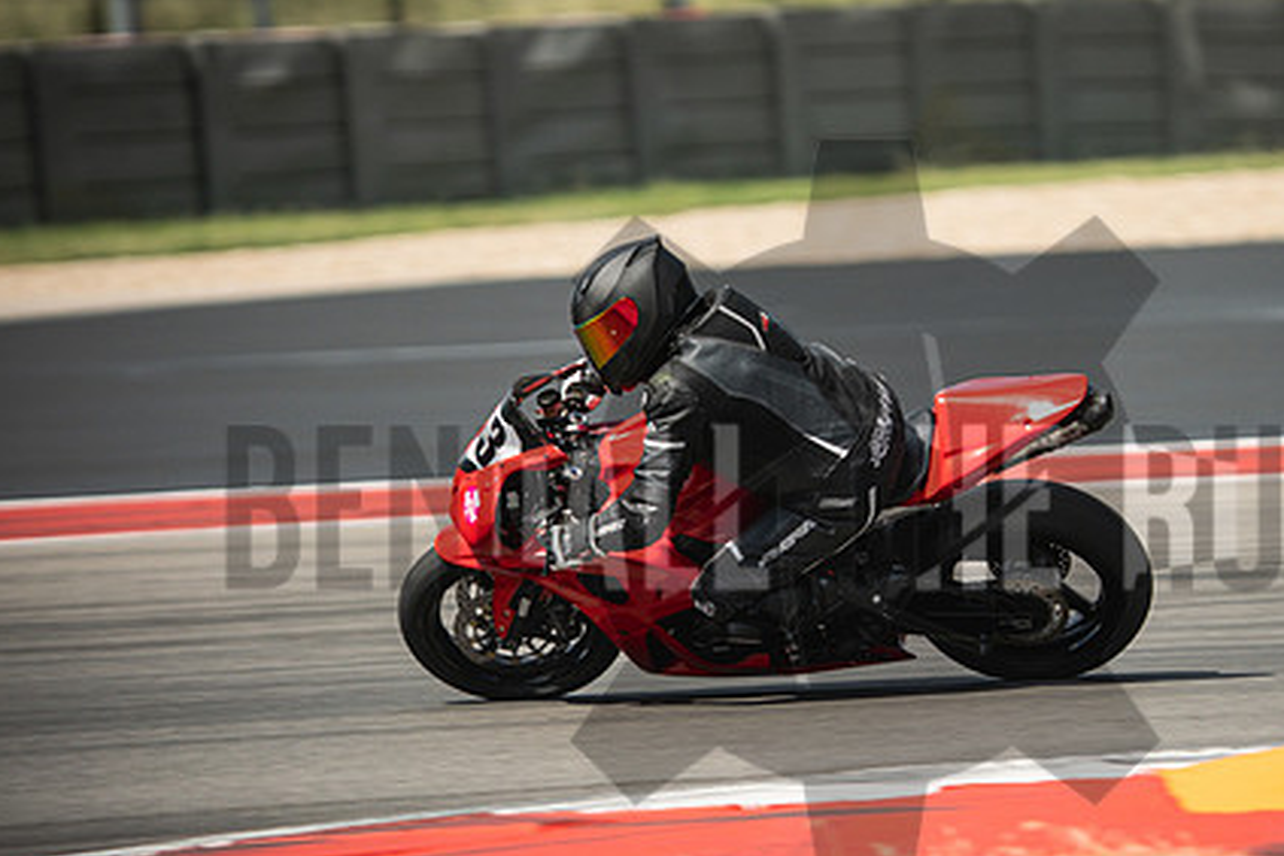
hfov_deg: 5.0
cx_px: 865
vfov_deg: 3.3
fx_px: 14658
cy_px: 511
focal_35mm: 411
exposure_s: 1/400
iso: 400
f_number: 2
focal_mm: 200
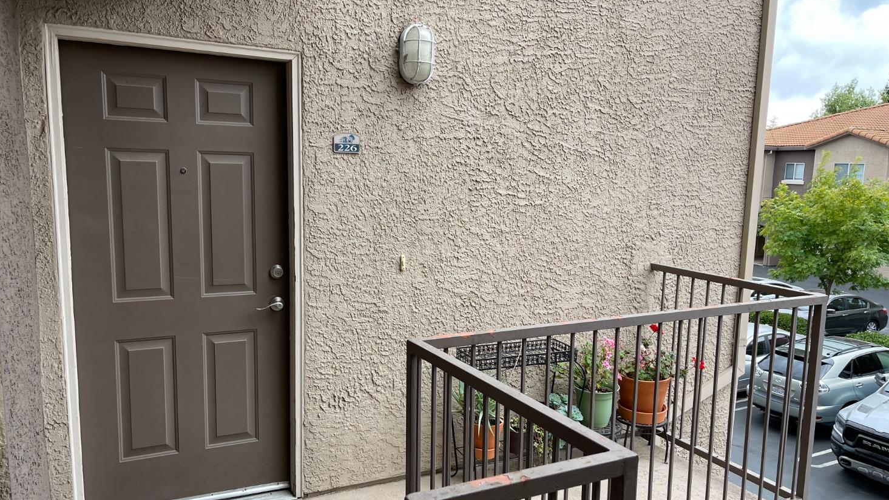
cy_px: 269
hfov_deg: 66.1
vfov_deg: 40.2
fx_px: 684
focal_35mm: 29
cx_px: 436
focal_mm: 5.1
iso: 32
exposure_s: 1/142
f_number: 1.6
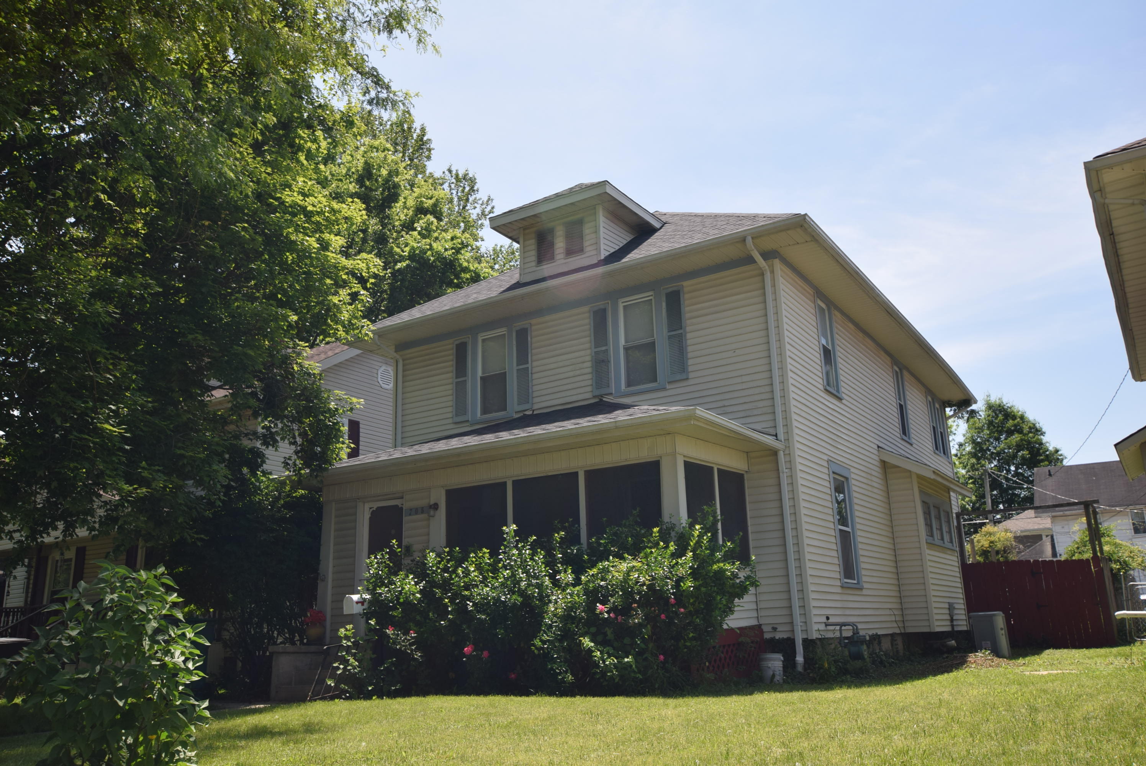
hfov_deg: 61.9
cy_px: 383
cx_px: 573
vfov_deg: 43.7
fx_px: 956
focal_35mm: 30
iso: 100
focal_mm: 20
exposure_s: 1/200
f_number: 7.1
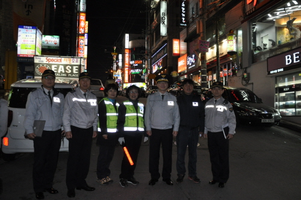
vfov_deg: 41.6
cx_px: 150
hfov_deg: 59.6
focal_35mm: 32
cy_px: 100
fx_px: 263
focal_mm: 21
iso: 800
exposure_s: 1/60
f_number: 3.8
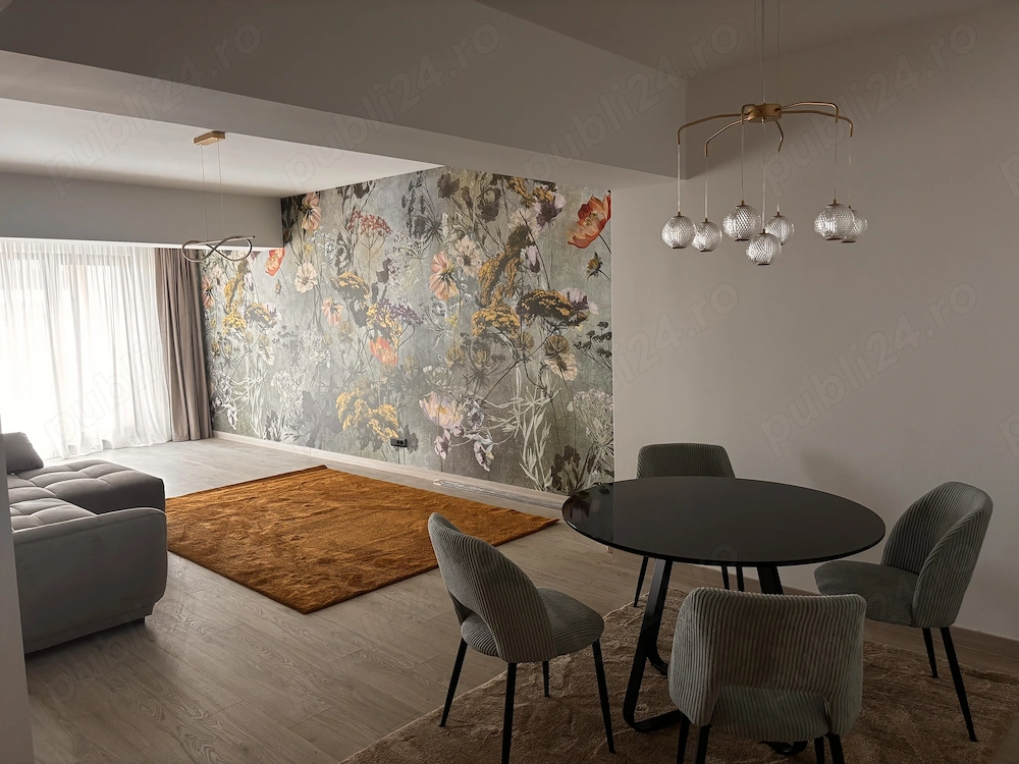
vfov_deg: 53.1
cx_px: 510
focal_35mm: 26
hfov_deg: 67.3
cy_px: 382
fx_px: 765
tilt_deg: -5.9
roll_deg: +1.3
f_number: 1.6
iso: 200
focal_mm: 5.96
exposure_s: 1/50
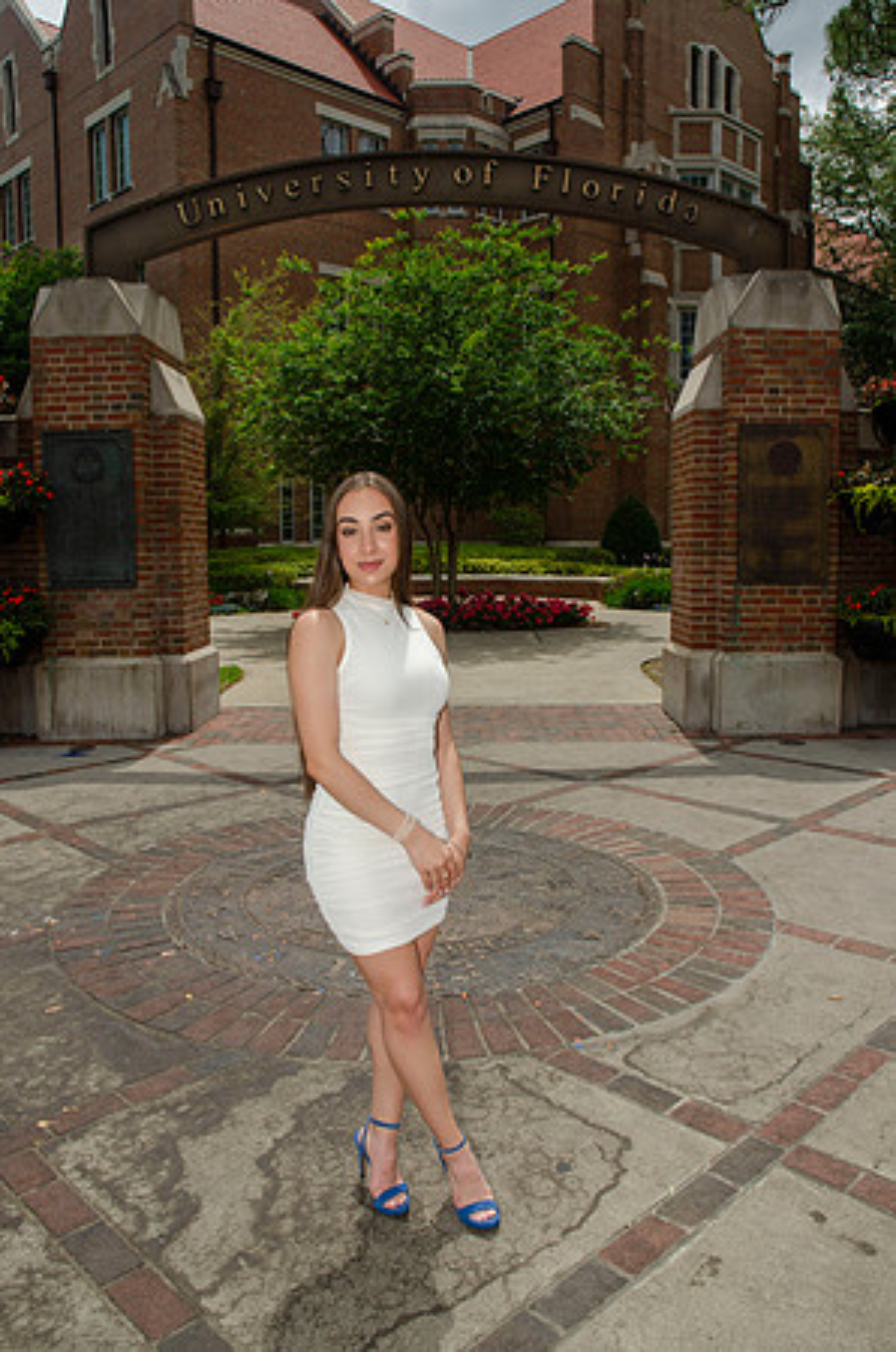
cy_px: 676
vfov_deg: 67.5
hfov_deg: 47.7
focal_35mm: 27
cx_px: 448
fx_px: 1013
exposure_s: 1/250
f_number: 9
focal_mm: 18
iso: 100
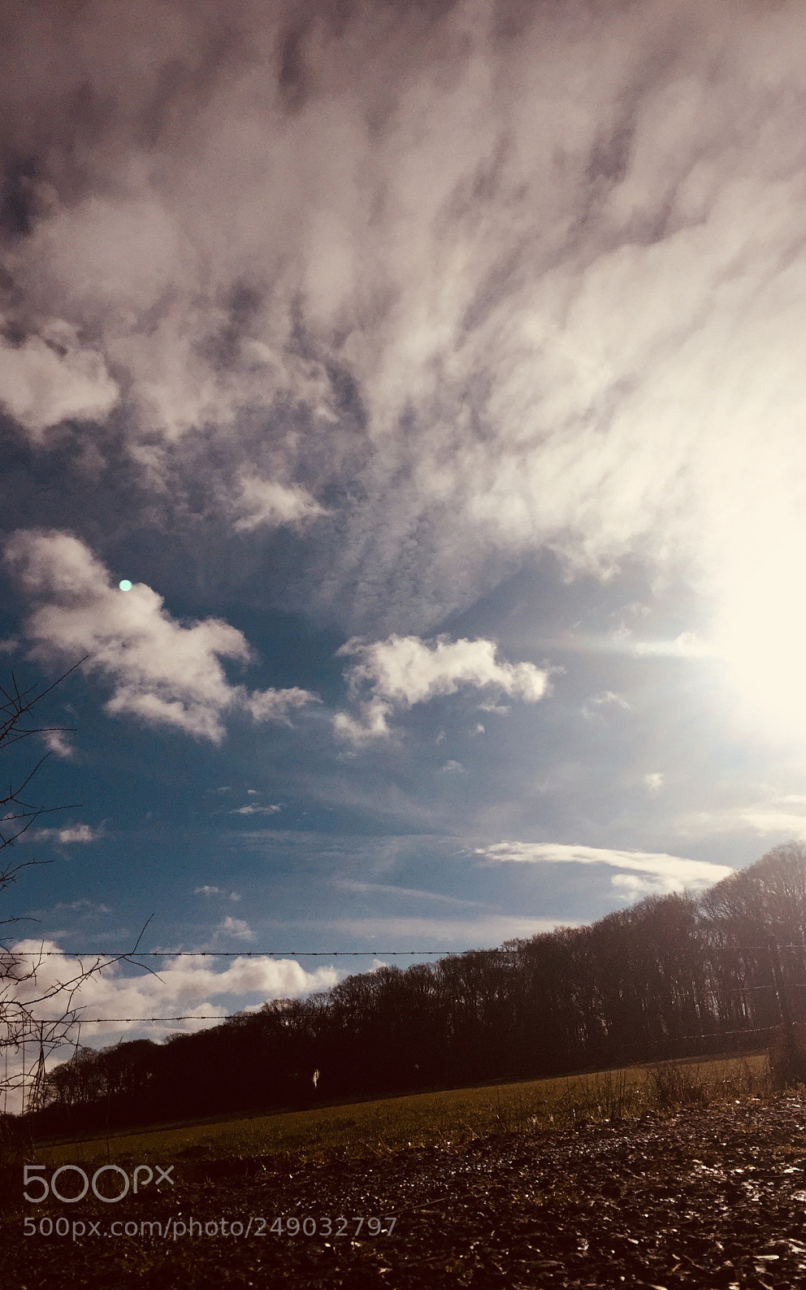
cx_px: 460
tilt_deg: +26.7
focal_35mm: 31
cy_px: 641
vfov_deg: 61.2
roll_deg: +4.7
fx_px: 1089
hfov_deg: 40.5
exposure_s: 1/40000
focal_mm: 4.15
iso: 50
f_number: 2.2
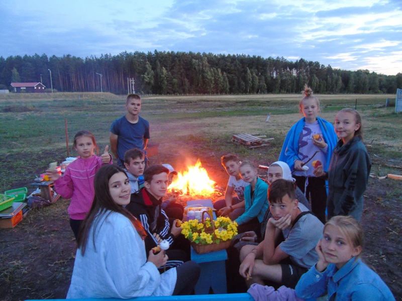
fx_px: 290
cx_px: 201
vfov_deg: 54.9
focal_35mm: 25
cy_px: 150
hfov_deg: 69.4
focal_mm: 4.4
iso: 500
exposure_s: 1/4
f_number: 3.4
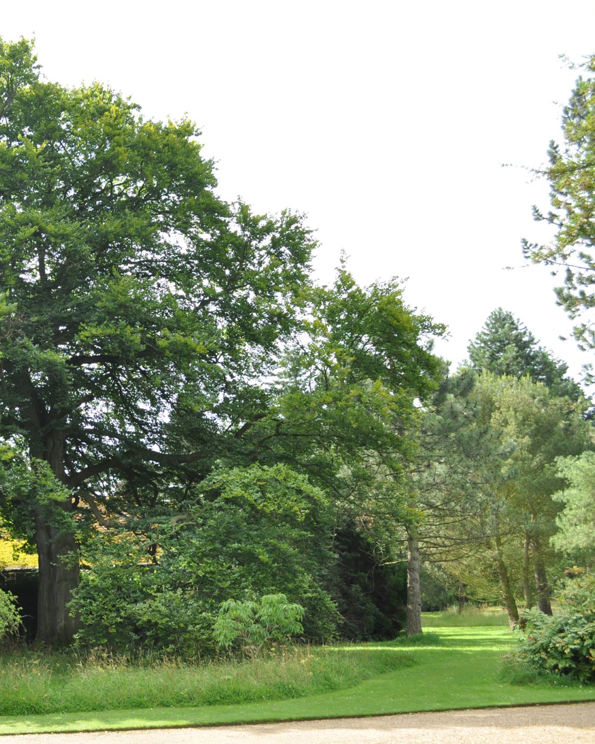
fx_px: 947
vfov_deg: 42.9
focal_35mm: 43
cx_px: 40
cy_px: 375
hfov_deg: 32.8
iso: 200
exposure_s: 1/250
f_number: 7.1
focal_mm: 20
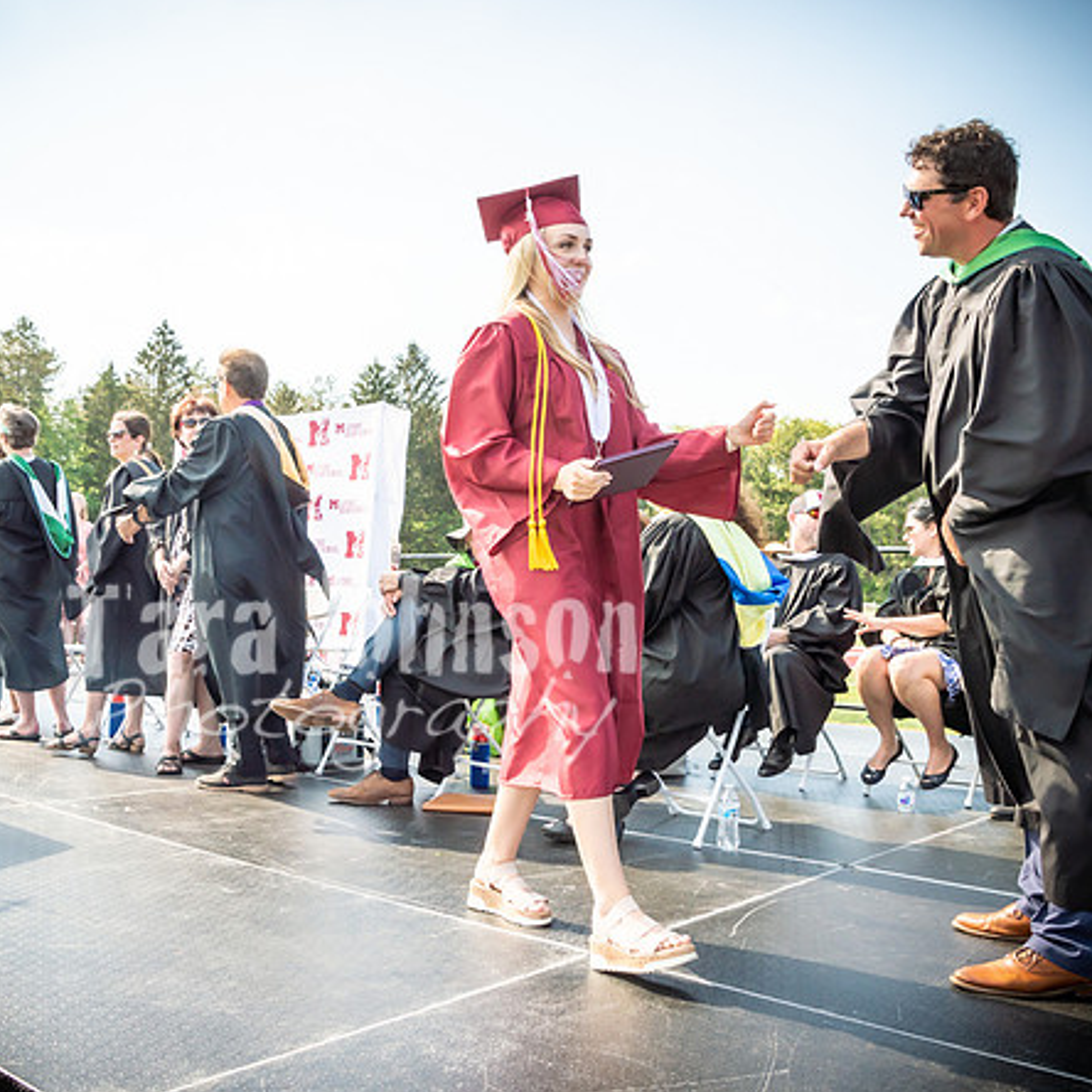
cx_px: 486
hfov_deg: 49.6
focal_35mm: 33
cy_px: 544
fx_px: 1178
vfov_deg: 49.7
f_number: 7.1
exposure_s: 1/500
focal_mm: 17
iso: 200
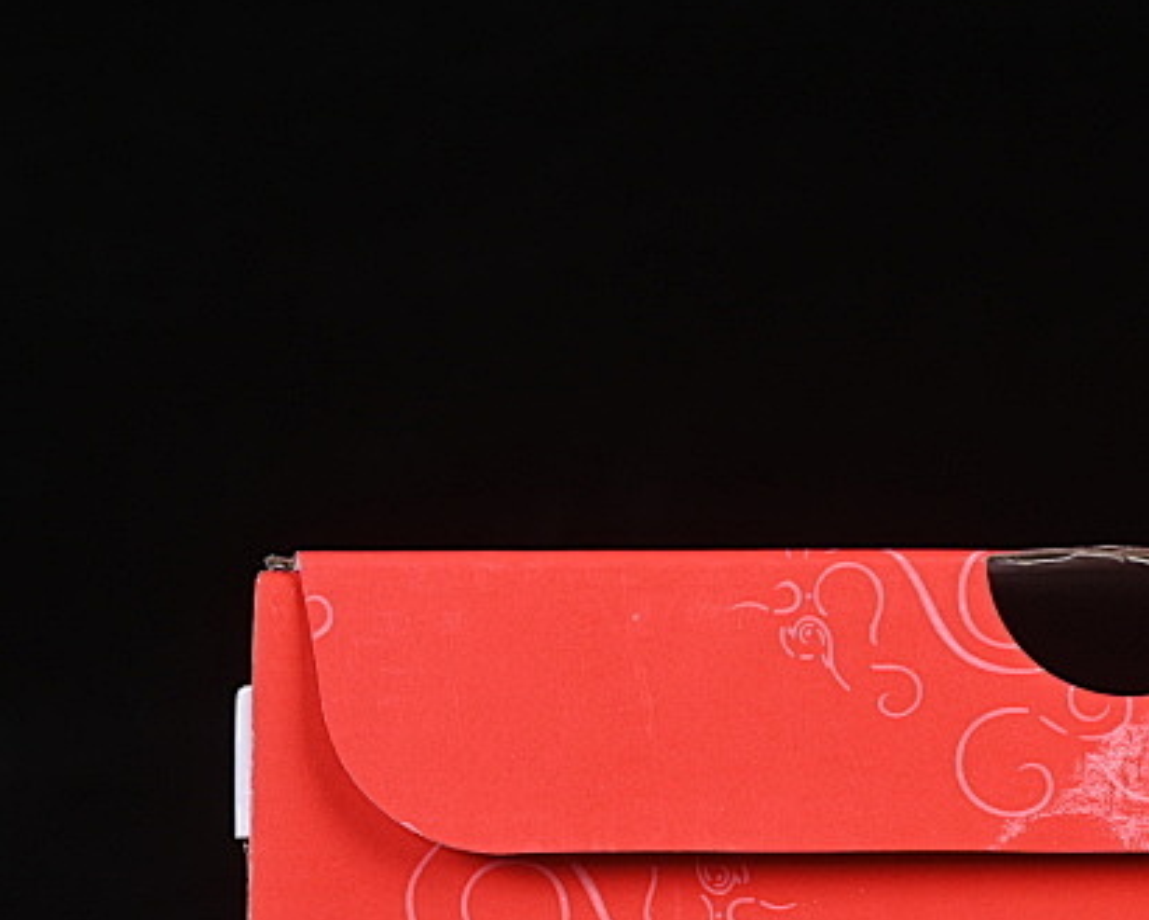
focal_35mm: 185
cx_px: 1104
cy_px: 833
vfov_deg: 8.3
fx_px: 6293
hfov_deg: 10.4
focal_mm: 50
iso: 160
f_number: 8
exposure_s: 1/80
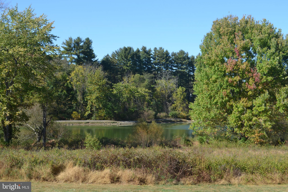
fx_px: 420
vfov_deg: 25.7
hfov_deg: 37.9
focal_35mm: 52
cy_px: 96
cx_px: 144
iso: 100
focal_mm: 35
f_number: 7.1
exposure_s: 1/200
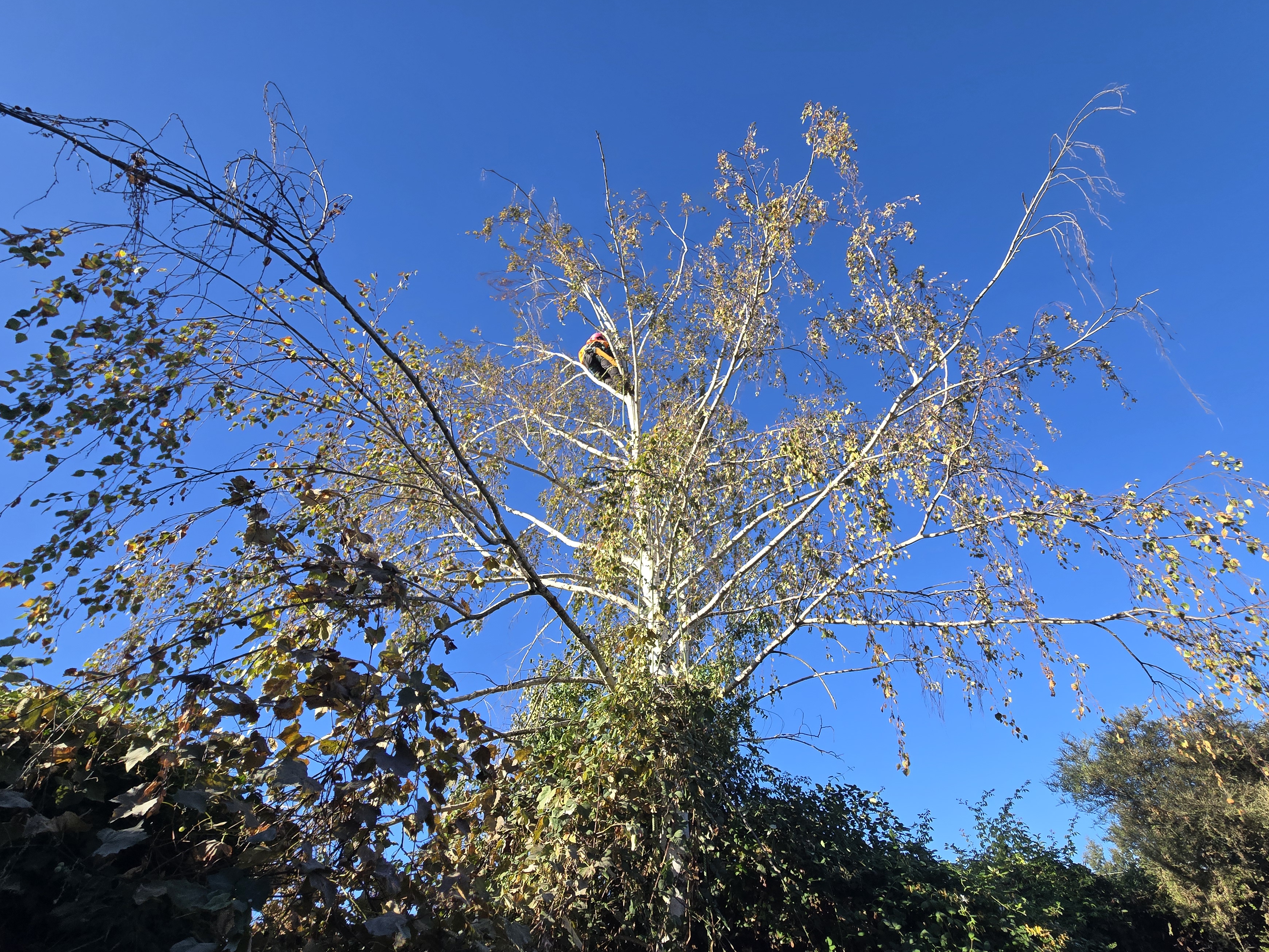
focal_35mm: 15
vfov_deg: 81.6
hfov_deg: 98.1
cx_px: 655
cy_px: 509
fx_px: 550
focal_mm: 2.2
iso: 50
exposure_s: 1/1218
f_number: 2.2
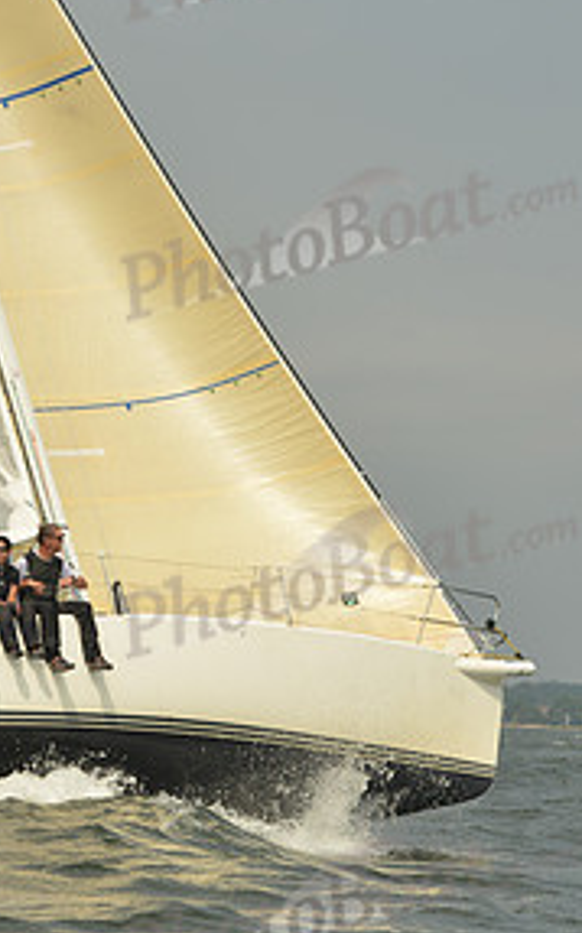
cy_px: 450
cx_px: -46
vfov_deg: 12.0
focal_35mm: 175
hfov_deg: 7.4
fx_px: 4448
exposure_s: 1/1250
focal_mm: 85
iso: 320
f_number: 10
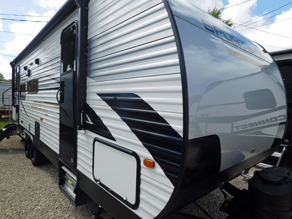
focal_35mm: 23
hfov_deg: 73.9
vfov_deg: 58.9
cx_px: 146
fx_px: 194
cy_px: 110
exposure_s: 1/500
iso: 125
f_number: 6
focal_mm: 4
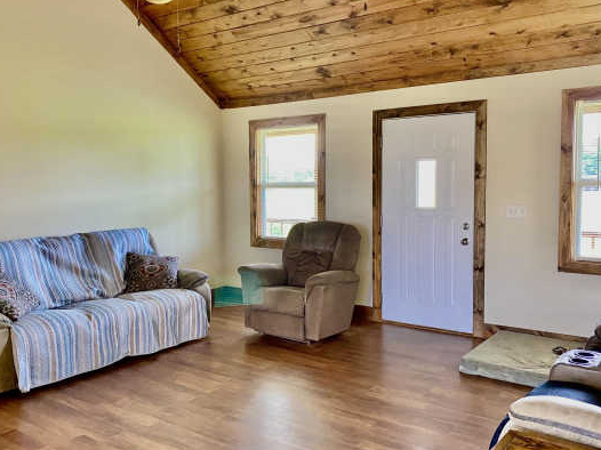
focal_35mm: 33
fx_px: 573
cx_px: 266
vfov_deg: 42.9
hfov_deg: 55.2
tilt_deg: -4.6
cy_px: 218
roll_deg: +0.9
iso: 400
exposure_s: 1/60
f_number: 1.8
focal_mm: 4.25
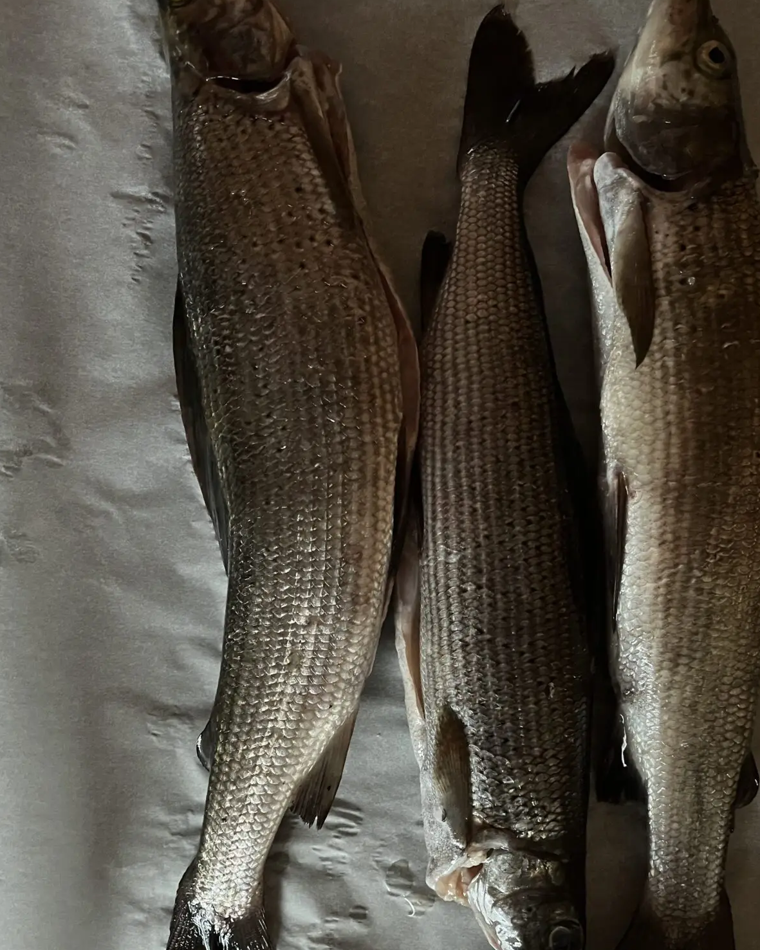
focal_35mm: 33
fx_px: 928
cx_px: 440
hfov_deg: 44.4
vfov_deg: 54.1
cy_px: 518
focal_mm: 5.1
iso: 1000
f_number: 1.6
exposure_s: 1/30
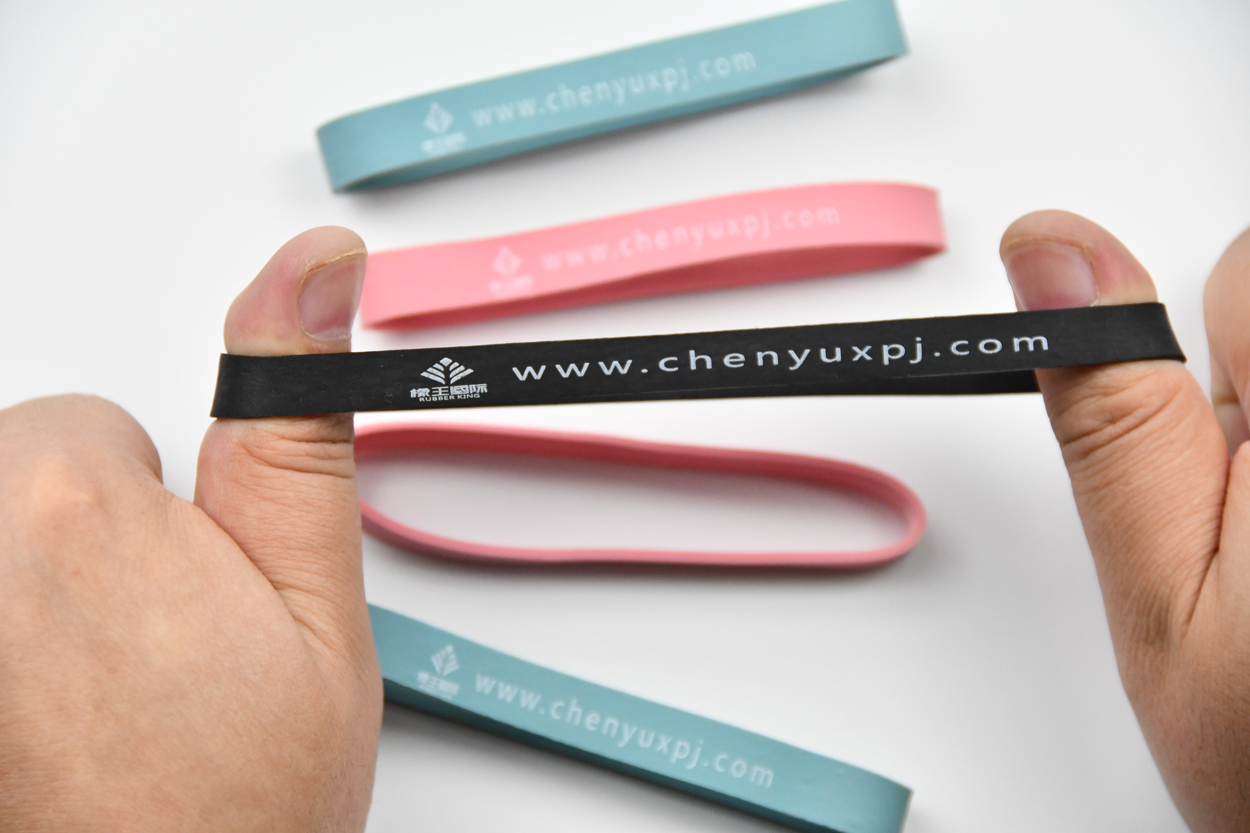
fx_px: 5833
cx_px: 625
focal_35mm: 168
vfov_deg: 8.2
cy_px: 416
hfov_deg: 12.2
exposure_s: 1/800
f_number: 5.3
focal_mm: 112
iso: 2000
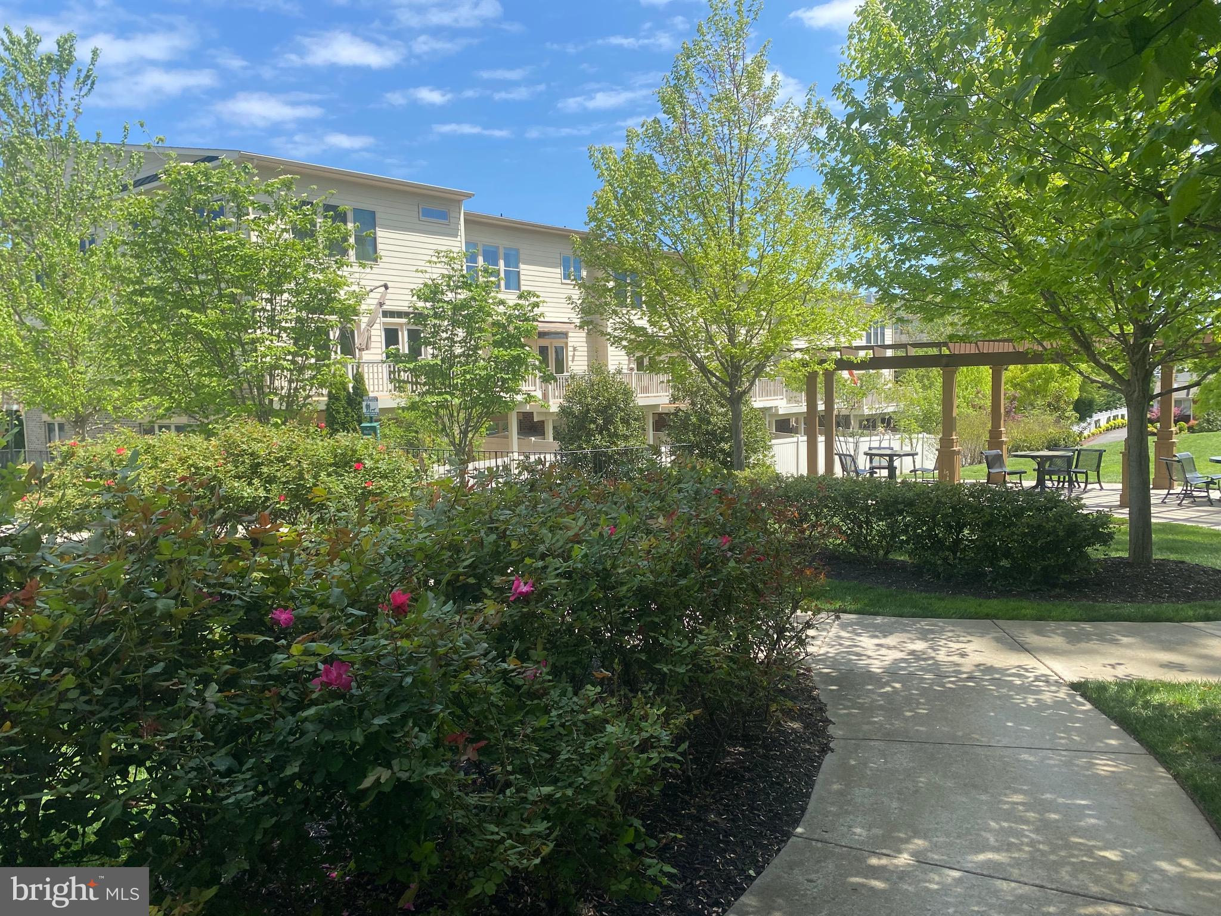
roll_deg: +1.8
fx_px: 917
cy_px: 458
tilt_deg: -4.8
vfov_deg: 53.1
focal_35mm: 26
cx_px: 610
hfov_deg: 67.3
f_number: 1.8
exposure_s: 1/1330
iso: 32
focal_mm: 4.25
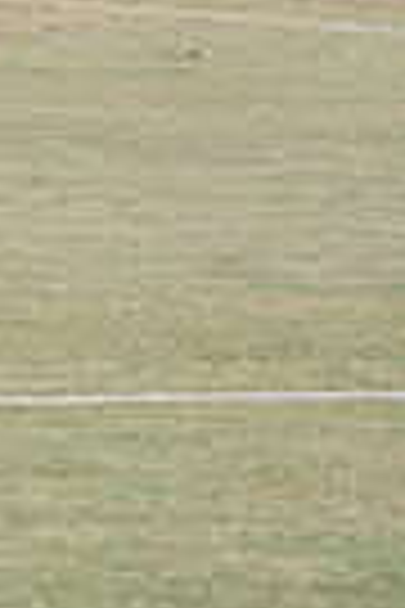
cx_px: -896
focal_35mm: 388
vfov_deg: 5.3
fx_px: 6547
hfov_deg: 3.4
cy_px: -142
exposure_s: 1/200
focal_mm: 90
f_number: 4
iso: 640
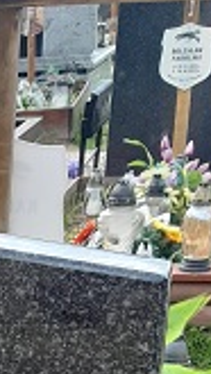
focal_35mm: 114
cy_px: 614
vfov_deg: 16.5
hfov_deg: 9.7
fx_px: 1132
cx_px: -254
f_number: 1.8
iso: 40
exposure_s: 1/100
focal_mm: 4
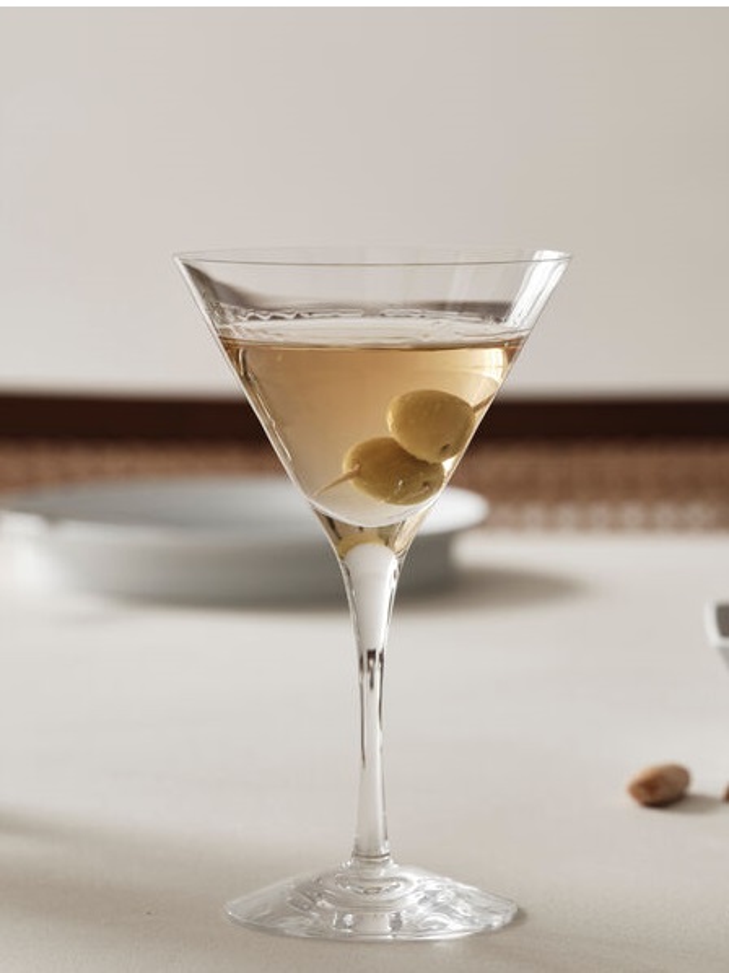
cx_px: 364
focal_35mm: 95
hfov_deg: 15.6
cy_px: 486
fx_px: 2669
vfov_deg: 20.7
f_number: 8
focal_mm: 120
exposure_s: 1/5
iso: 400
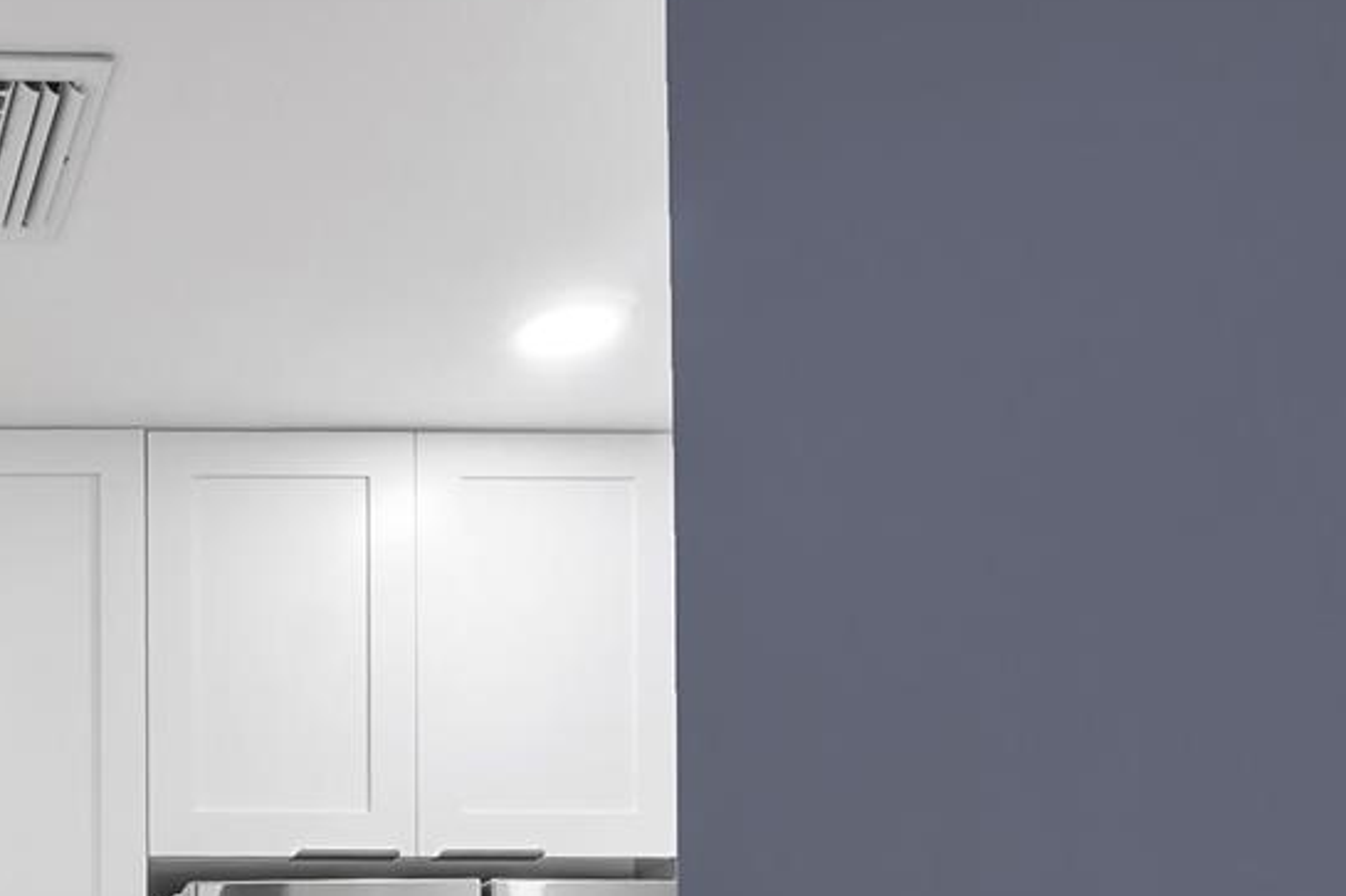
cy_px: 1239
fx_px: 1645
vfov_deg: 25.2
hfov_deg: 35.6
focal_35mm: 44
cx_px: -245
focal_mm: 10
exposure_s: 1/8
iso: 160
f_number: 11
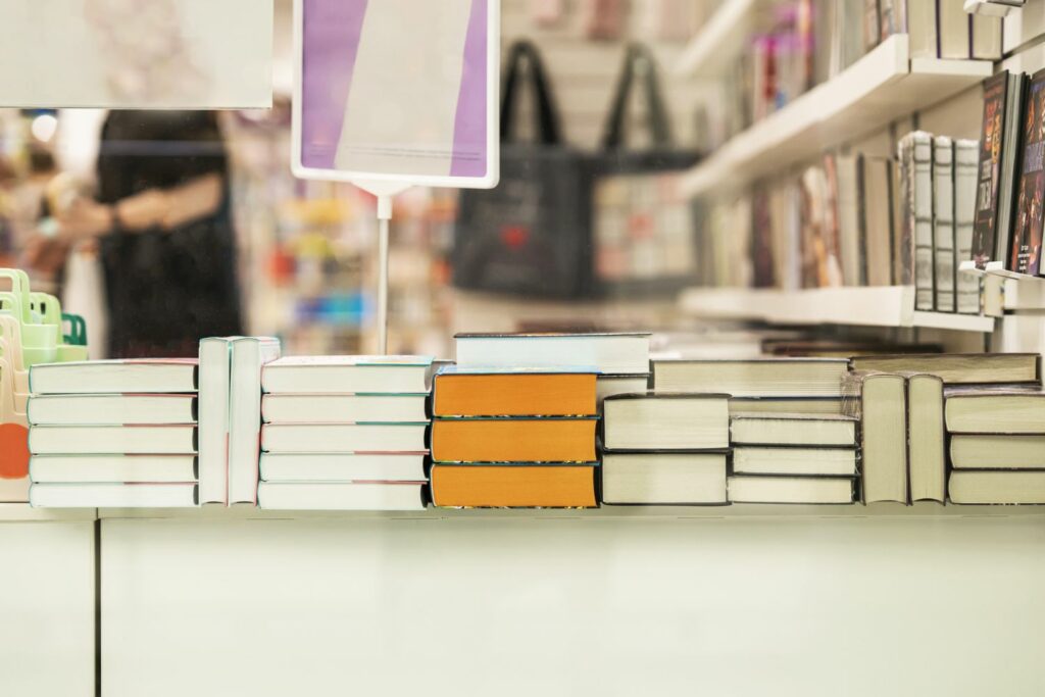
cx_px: 522
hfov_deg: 23.9
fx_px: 2468
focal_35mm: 85
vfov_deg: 16.1
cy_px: 348
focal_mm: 85
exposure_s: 1/1000
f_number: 2.8
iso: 400
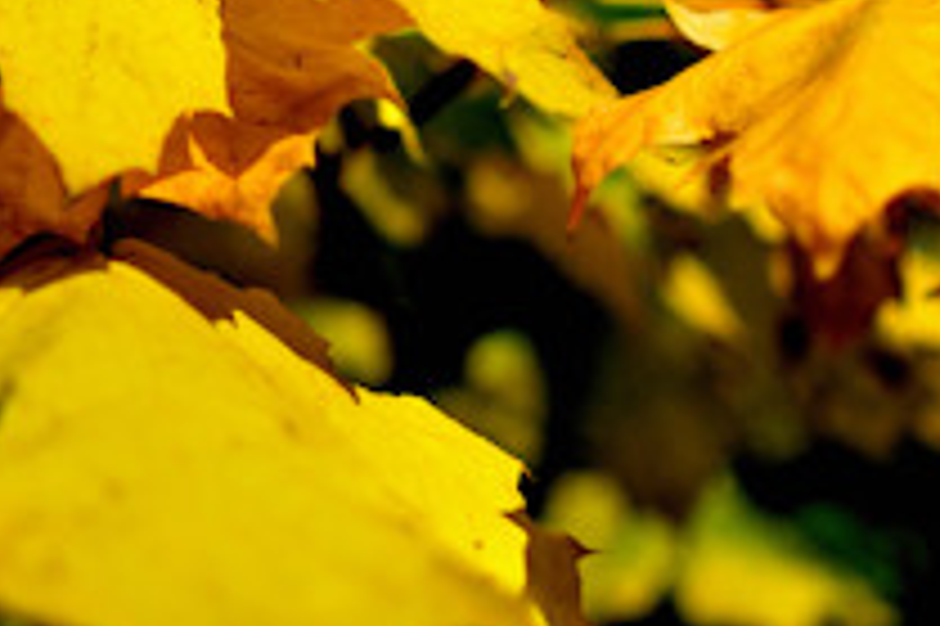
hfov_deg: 17.9
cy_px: 178
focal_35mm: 113
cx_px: 175
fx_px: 2950
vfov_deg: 12.1
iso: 200
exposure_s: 1/2500
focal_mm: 35
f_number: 1.8
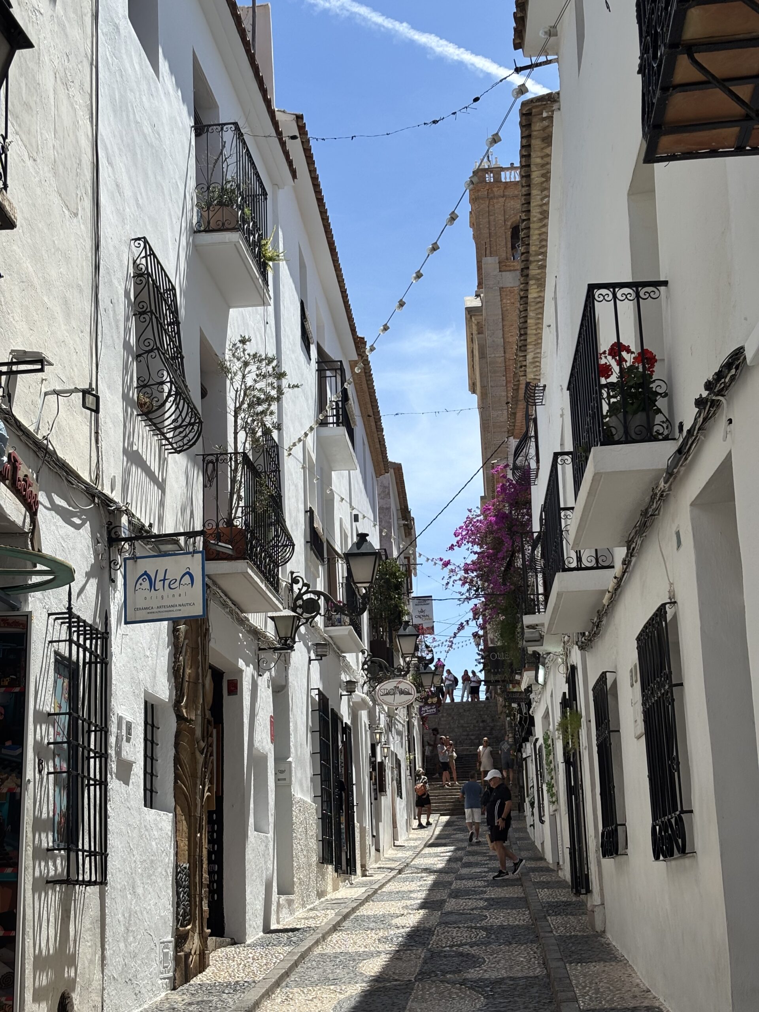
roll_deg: +1.7
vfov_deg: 36.8
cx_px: 380
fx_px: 1520
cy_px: 506
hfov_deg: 28.0
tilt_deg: +14.1
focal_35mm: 52
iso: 32
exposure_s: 1/3205
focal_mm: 5.96
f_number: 1.6
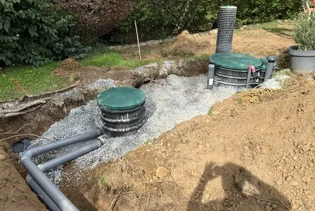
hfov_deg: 65.5
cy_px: 97
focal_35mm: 28
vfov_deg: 46.4
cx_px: 158
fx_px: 245
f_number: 1.5
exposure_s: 1/1621
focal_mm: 5.7
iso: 50
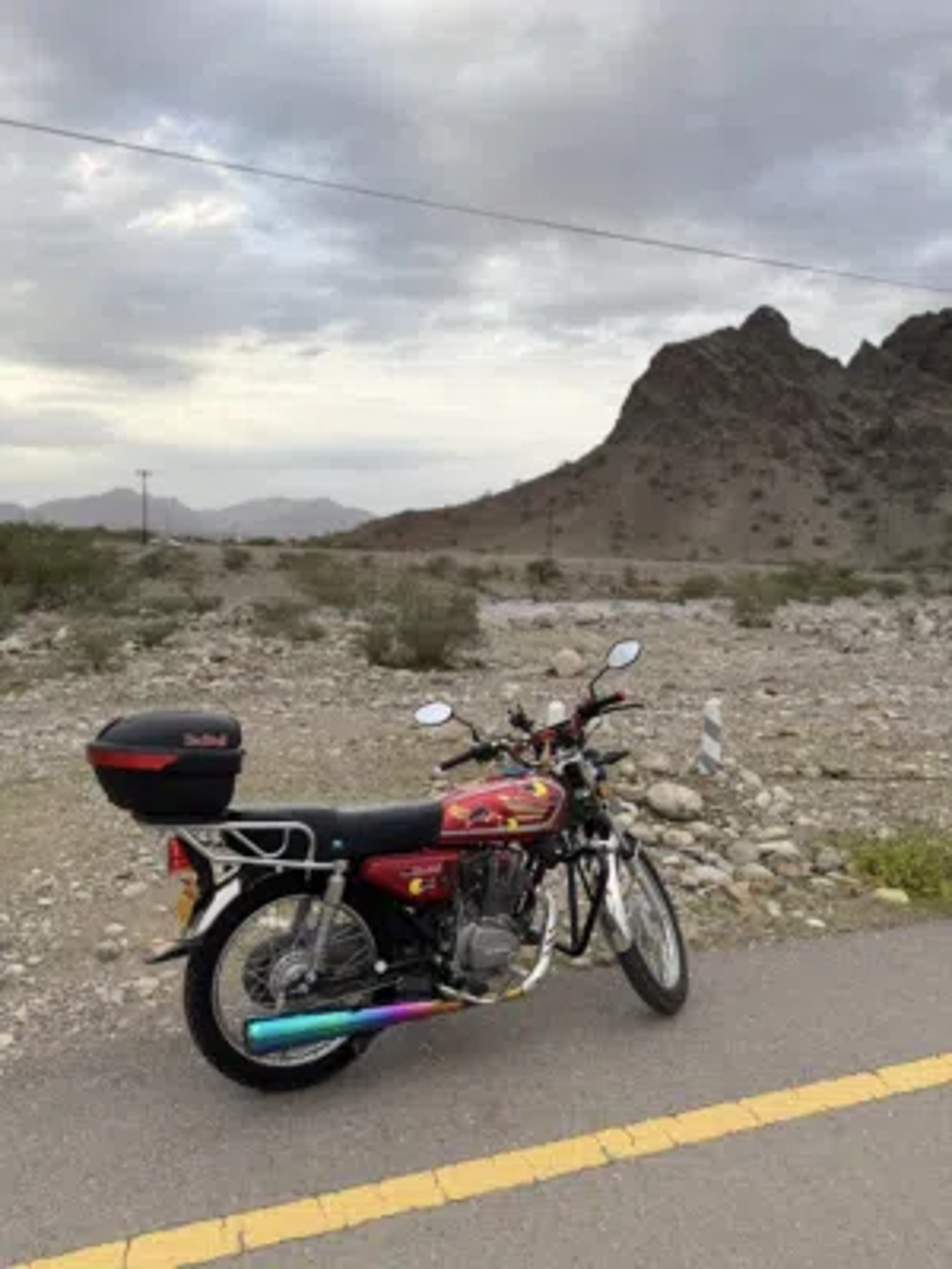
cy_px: 634
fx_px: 880
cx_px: 476
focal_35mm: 24
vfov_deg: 71.6
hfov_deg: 56.8
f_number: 1.78
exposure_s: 1/1653
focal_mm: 6.76
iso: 80
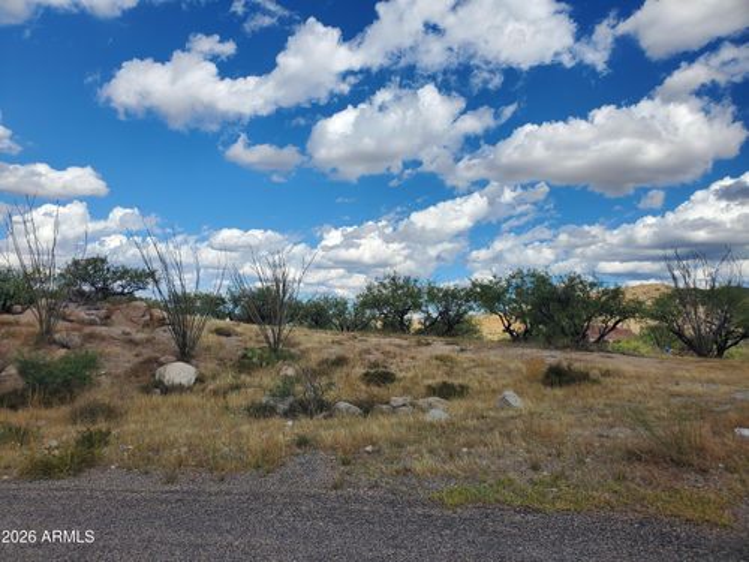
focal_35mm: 26
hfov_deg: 67.3
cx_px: 374
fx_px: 563
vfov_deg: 53.1
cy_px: 281
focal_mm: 4.3
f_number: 2.4
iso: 50
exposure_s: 1/2228
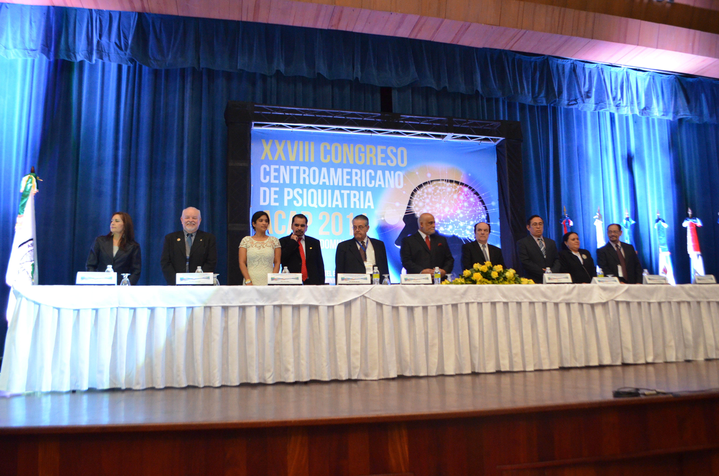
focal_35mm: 27
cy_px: 238
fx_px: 538
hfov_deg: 67.5
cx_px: 360
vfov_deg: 47.7
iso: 3200
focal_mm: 18
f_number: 3.5
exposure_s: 1/30
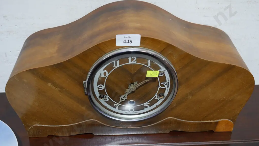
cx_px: 130
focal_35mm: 46
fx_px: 316
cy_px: 86
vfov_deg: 25.9
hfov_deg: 44.6
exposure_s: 1/60
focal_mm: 21
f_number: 4.6
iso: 640
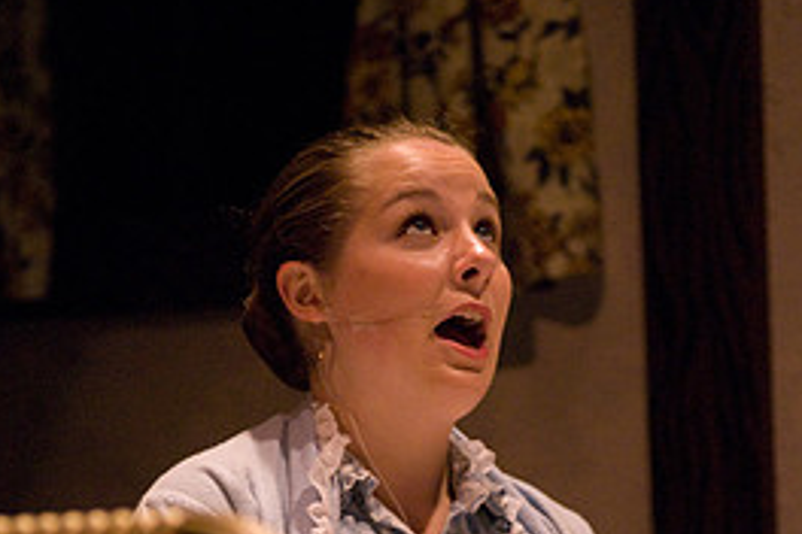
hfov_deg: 4.7
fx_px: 9690
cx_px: 442
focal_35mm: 435
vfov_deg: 3.2
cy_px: 640
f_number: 2.8
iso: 1600
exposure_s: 1/250
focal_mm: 170
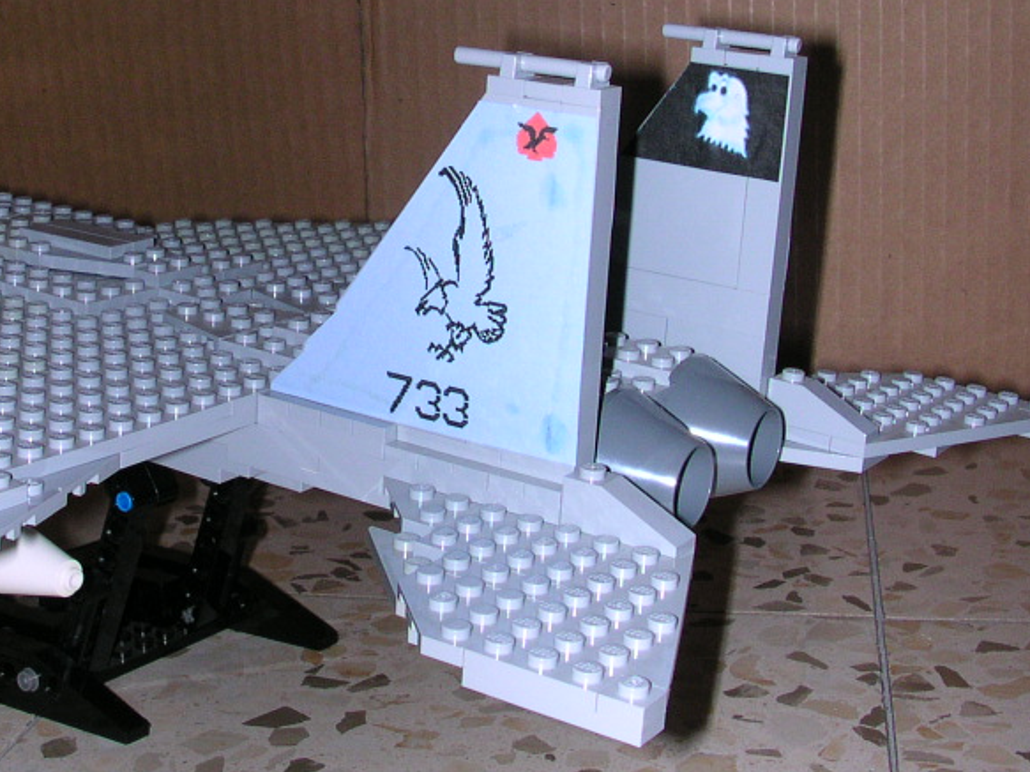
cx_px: 299
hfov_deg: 29.5
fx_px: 1934
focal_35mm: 65
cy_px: 279
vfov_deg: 22.5
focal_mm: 5.6
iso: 100
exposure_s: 1/60
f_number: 4.5
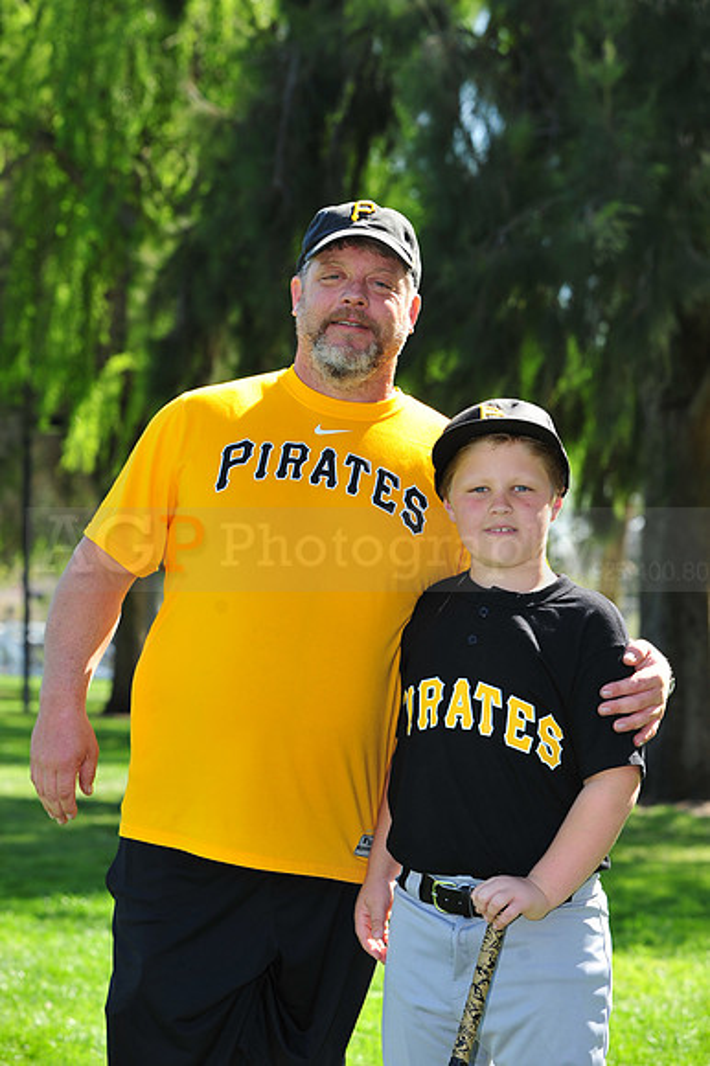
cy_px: 533
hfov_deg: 13.7
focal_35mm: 100
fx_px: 2962
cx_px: 355
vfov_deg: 20.4
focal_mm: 100
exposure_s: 1/250
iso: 200
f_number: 7.1
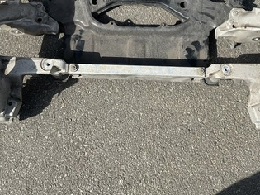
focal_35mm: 59
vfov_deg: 24.0
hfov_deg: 32.7
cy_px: 14
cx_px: 143
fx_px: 443
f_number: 1.8
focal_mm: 3
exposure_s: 1/1342
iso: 16
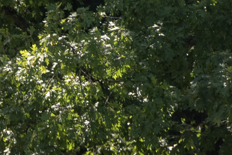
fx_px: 8926
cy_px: 368
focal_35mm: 1385
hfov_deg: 1.5
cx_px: -419
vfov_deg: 1.0
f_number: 7.1
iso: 200
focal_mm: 200
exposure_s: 1/320
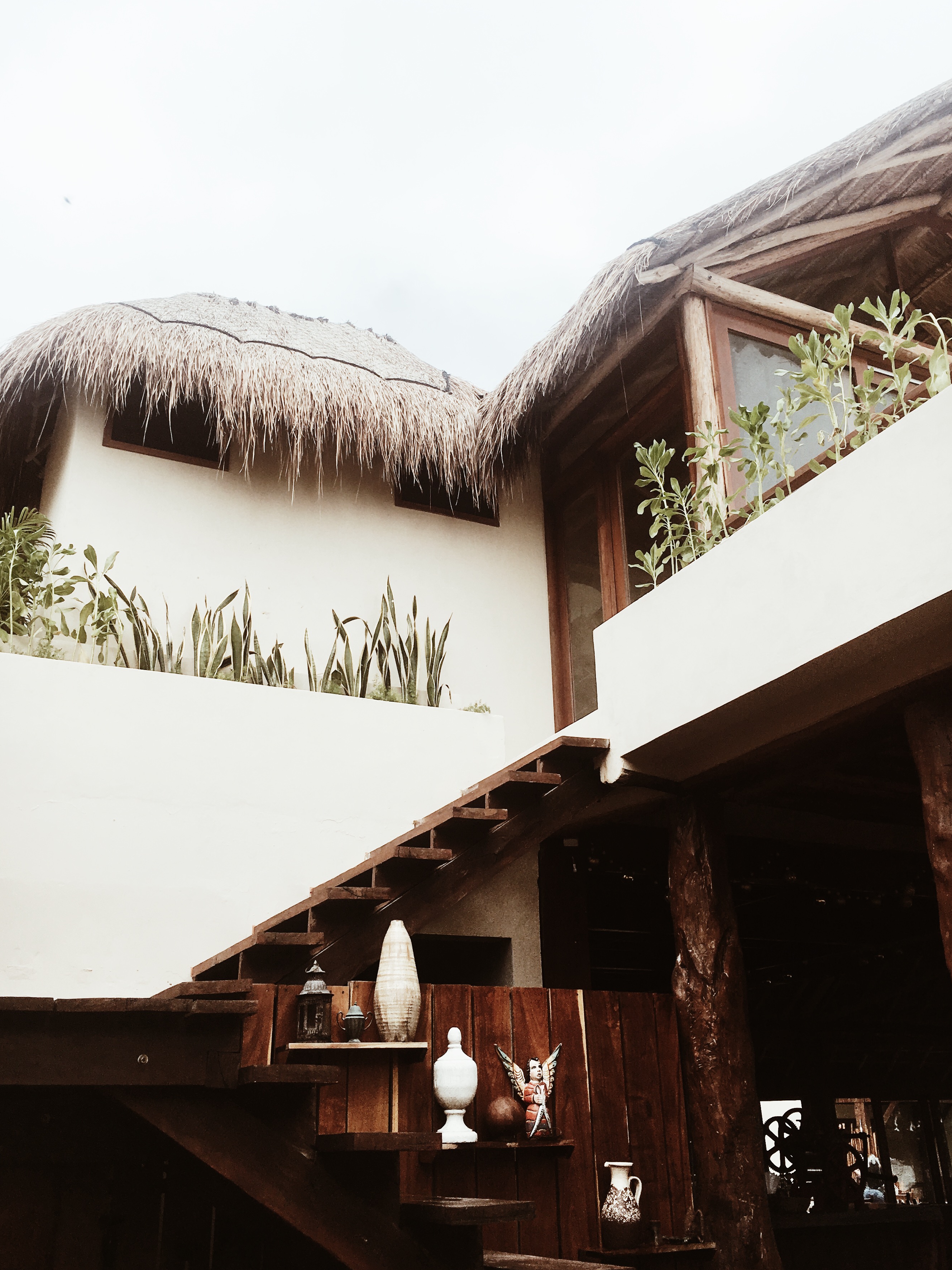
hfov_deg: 42.9
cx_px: 482
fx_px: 1210
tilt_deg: +24.2
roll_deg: +2.8
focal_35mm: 33
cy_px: 580
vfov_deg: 55.3
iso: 25
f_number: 2.2
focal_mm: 4.15
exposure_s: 1/1241
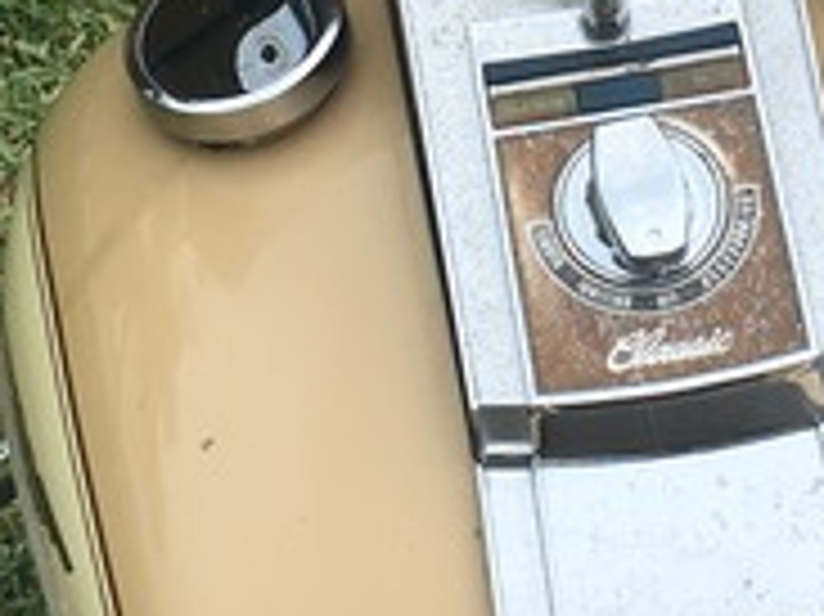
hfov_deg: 15.5
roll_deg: -15.4
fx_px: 3021
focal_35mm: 127
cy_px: -220
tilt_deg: -28.2
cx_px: 522
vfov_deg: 11.3
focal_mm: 4.15
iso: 25
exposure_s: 1/1026
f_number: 2.2
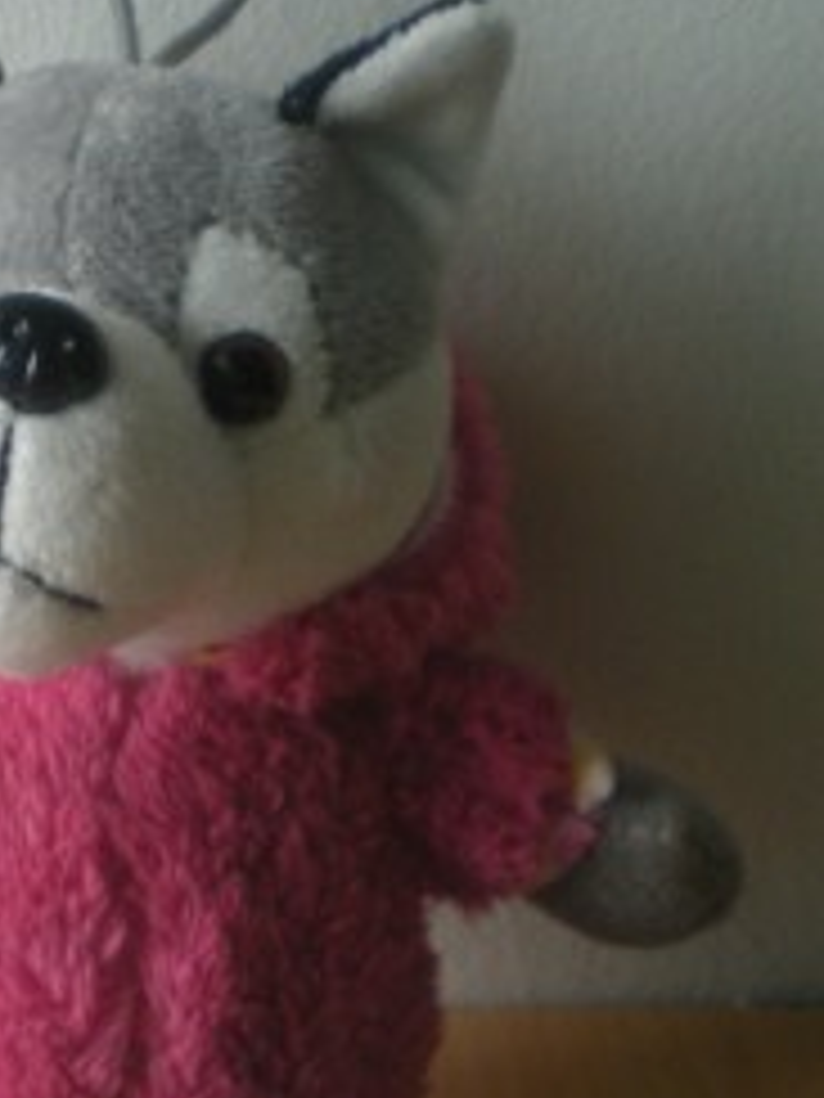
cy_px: 828
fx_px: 2571
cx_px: 81
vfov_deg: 23.9
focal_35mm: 81
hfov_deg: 17.9
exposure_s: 1/58
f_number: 3.1
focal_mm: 6.3
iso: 140
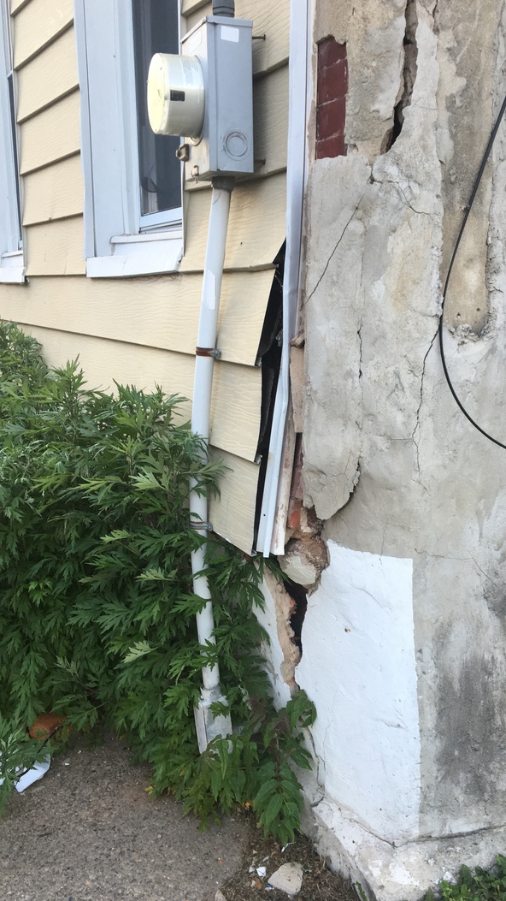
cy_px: 473
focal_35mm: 36
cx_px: 315
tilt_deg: -11.2
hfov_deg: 32.7
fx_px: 859
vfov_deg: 55.3
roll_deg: -0.1
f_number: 2.2
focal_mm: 4.15
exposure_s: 1/120
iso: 40
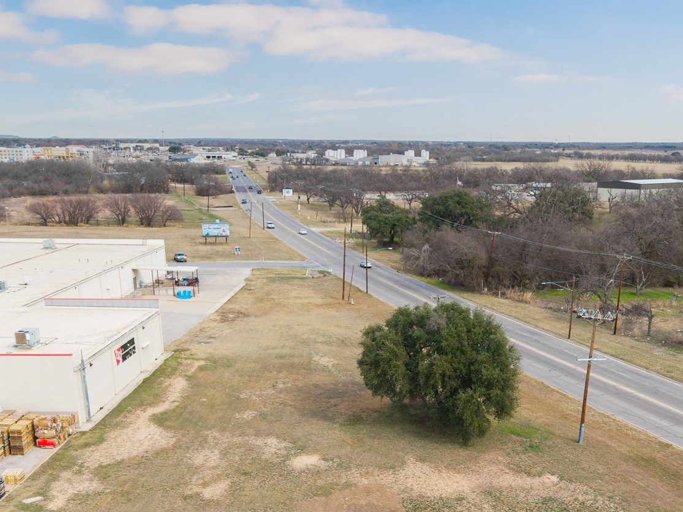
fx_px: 868
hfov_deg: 42.7
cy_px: 425
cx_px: 412
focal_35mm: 44
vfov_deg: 31.8
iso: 160
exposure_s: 1/3000
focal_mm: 8.67
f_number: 1.8
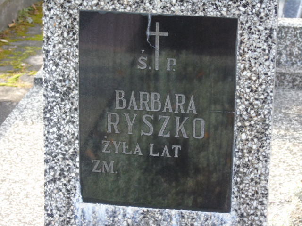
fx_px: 1239
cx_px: 151
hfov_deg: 13.9
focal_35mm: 142
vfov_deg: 10.4
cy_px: 113
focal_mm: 25
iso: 320
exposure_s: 1/125
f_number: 4.7
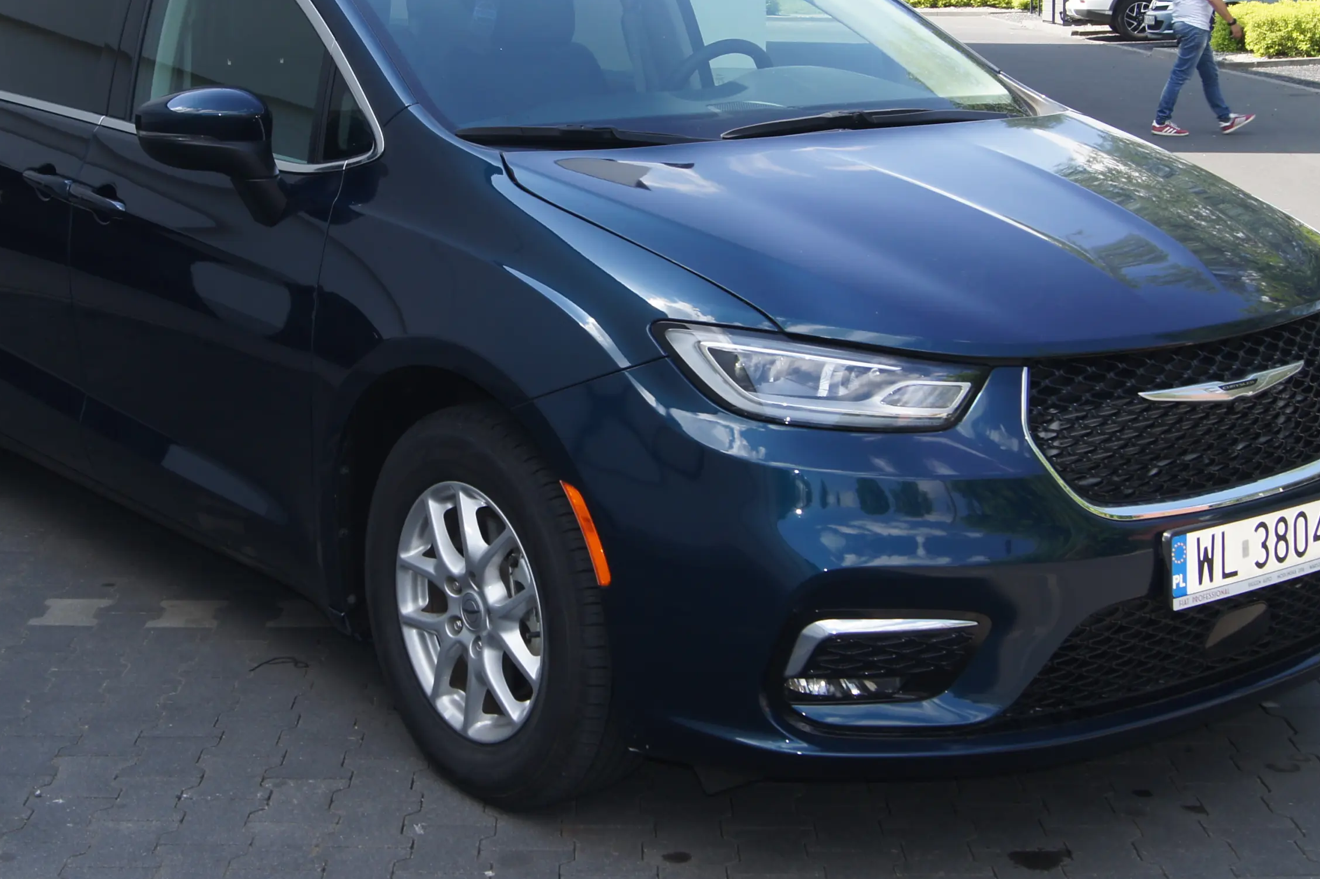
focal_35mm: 56
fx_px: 2052
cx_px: 533
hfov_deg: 35.5
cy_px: 306
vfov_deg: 24.1
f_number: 8
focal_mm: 22
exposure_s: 1/100
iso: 100
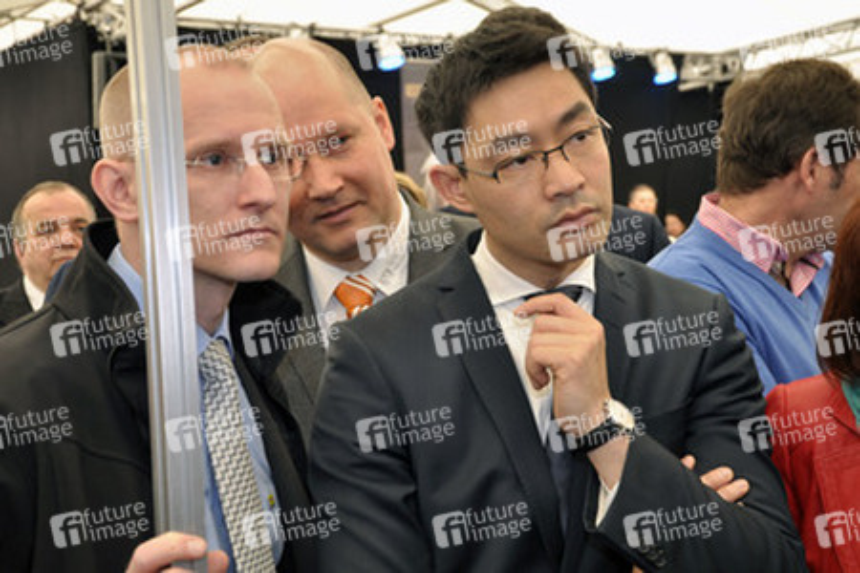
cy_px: 286
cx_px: 430
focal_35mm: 52
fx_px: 1254
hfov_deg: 37.9
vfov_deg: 25.8
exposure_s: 1/40
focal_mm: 35
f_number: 5
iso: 400
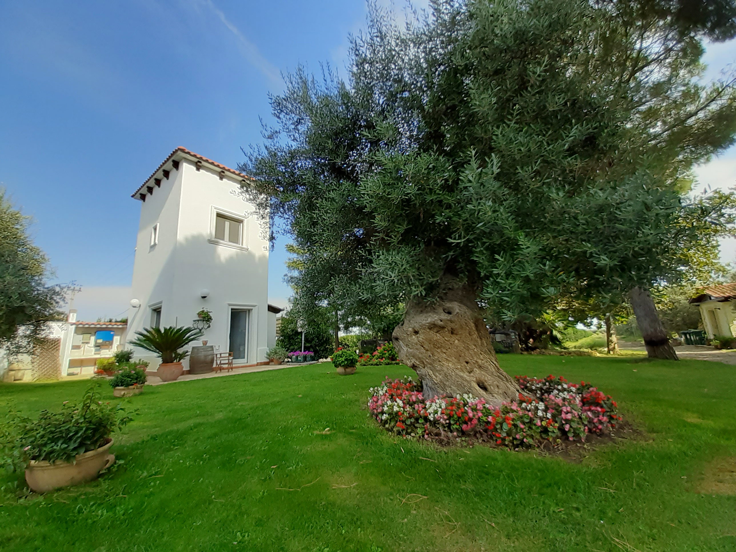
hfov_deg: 106.2
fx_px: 276
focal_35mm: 13
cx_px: 368
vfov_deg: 89.9
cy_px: 276
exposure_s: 1/424
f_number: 2.2
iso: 40
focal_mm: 1.13
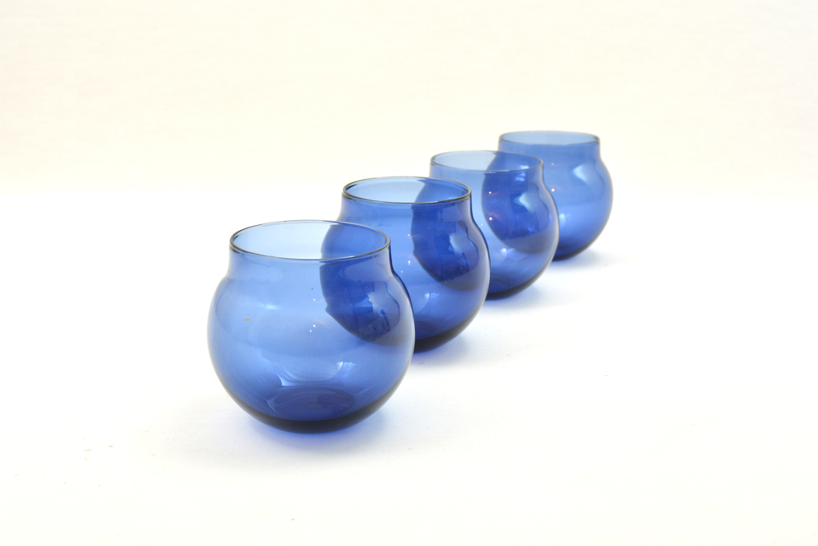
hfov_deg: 41.1
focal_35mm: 48
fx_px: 1091
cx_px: 409
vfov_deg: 28.1
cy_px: 273
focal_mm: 32
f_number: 11
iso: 400
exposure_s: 1/6
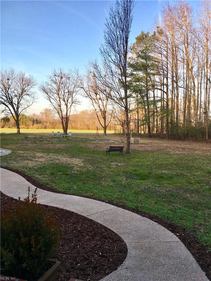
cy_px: 140
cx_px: 106
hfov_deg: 48.2
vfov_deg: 61.7
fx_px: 236
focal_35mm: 29
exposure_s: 1/384
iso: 25
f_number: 2.2
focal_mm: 4.15
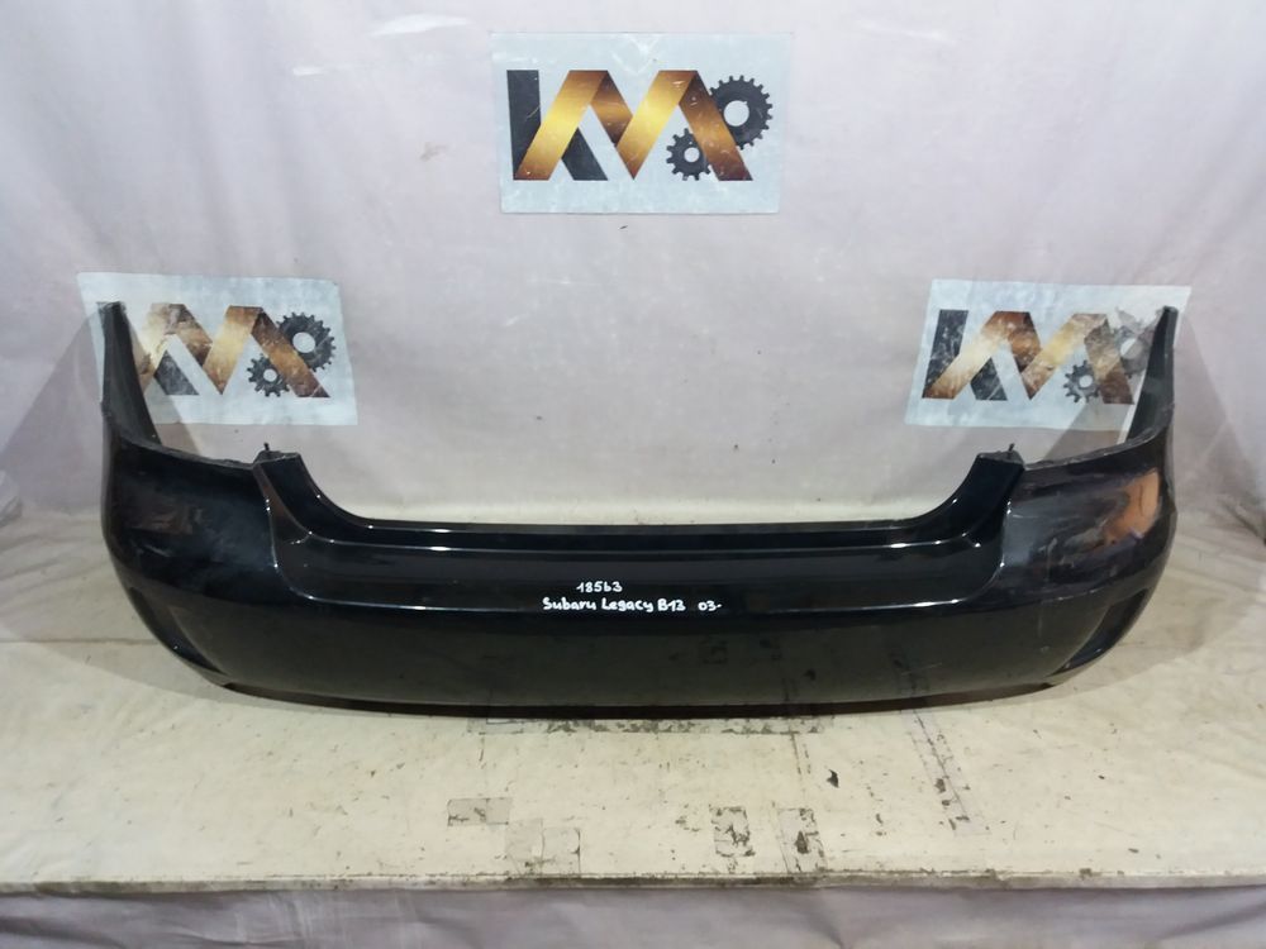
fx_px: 1024
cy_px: 474
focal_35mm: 28
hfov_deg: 63.4
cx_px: 633
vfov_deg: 49.7
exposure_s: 1/20
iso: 160
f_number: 1.9
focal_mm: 3.7
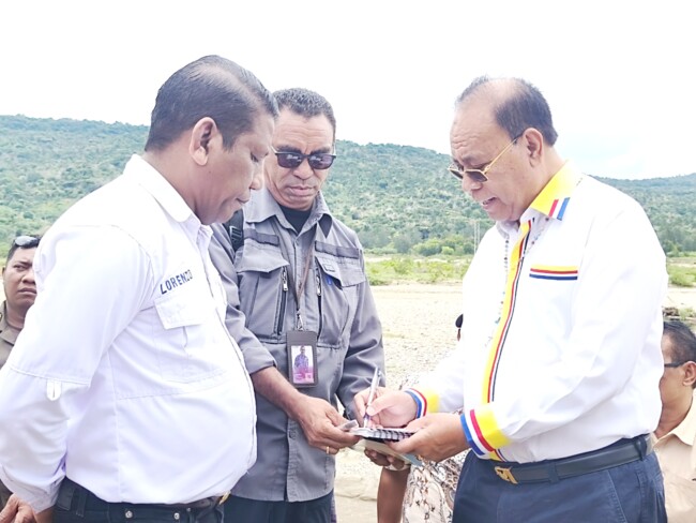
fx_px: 784
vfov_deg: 36.8
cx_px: 348
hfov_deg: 47.8
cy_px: 262
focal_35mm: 39
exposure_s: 1/367
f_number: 1.65
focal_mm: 6.18
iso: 50
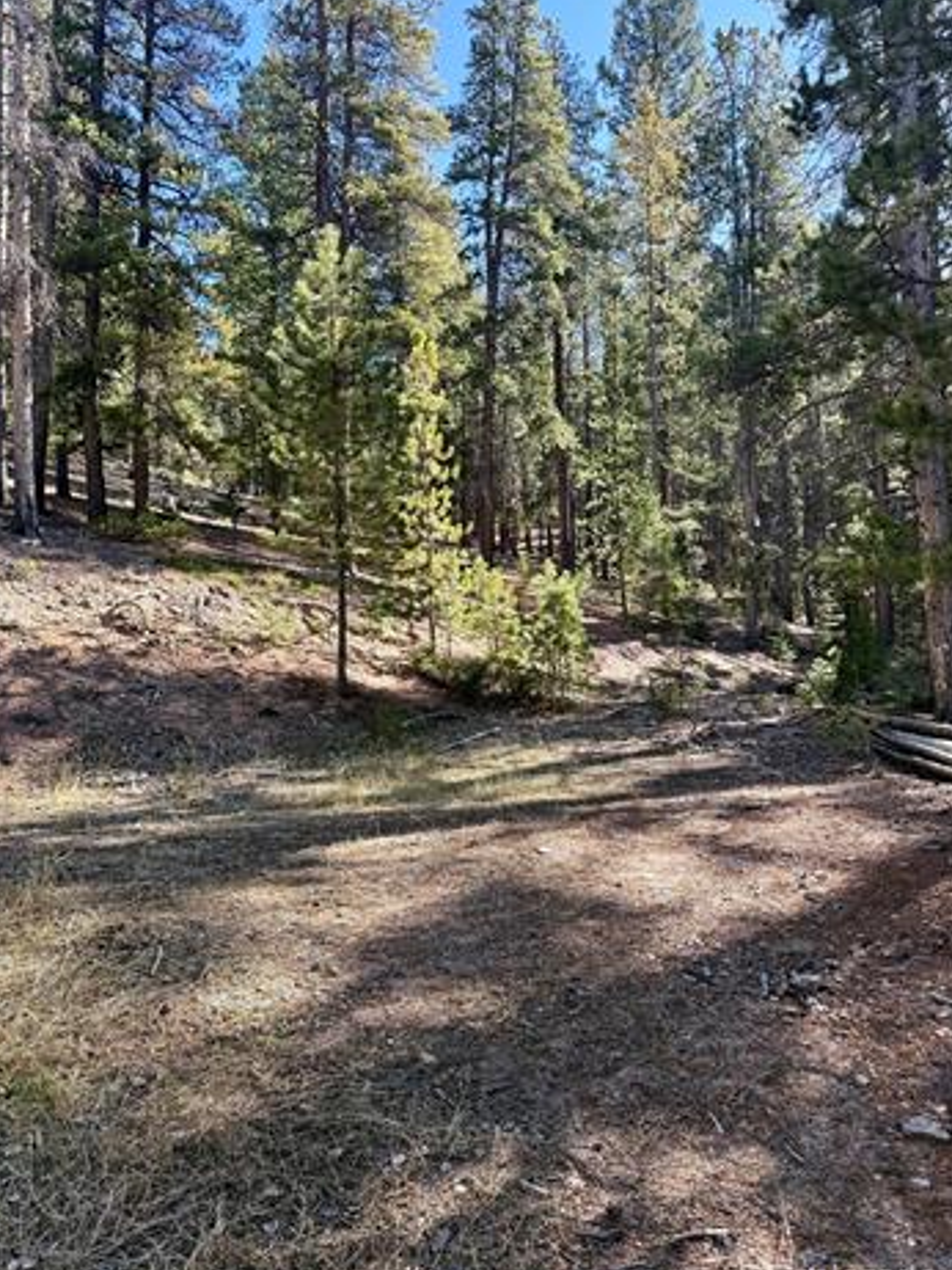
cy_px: 647
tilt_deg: +2.5
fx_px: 916
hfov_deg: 54.9
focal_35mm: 25
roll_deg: +0.1
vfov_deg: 69.4
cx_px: 462
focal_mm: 6.76
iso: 100
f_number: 1.78
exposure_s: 1/514
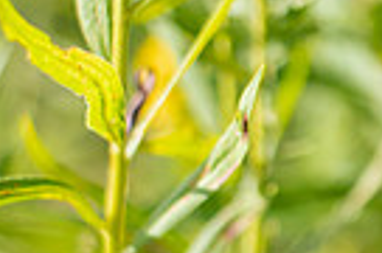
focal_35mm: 214
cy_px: 159
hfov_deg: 9.1
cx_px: 761
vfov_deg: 6.4
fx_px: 2265
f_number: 3.2
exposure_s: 1/320
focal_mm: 50
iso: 80
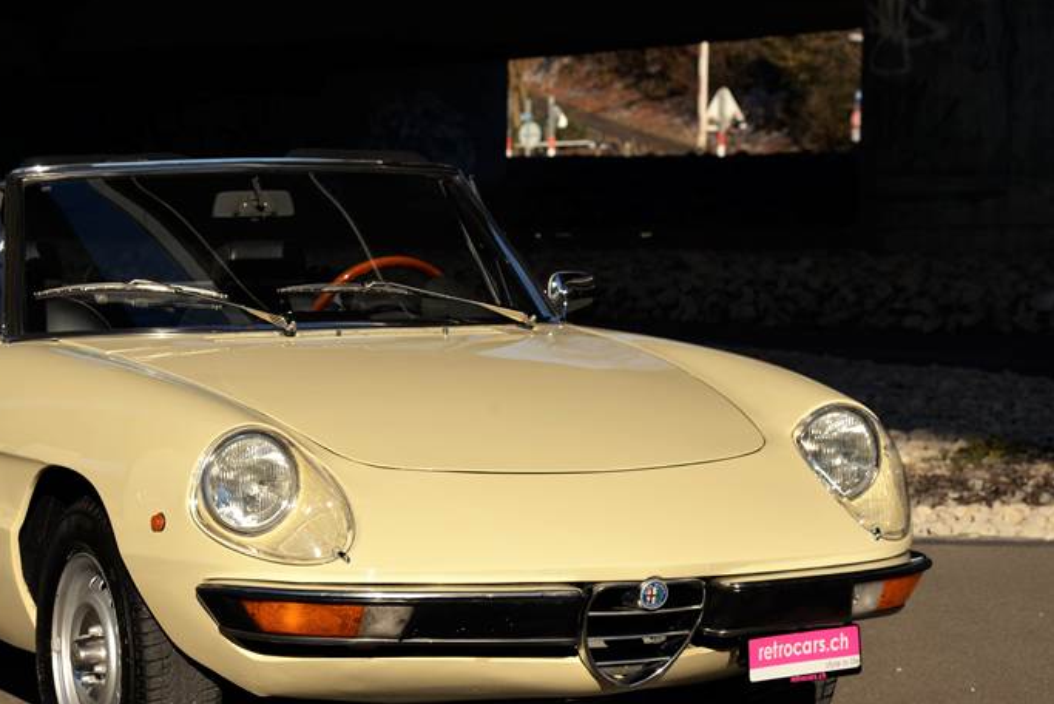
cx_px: 319
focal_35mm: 129
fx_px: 3778
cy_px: 459
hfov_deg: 15.8
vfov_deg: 10.6
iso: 100
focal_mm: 92
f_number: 9
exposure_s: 1/320
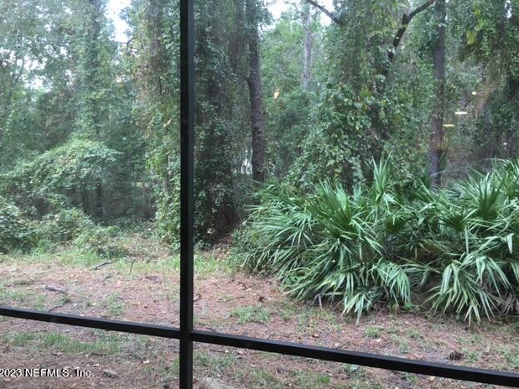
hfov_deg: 60.0
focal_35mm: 30
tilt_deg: -0.9
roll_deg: -0.7
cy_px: 189
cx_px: 253
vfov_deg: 46.8
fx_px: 450
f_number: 2.2
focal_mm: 4.15
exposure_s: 1/30
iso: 80
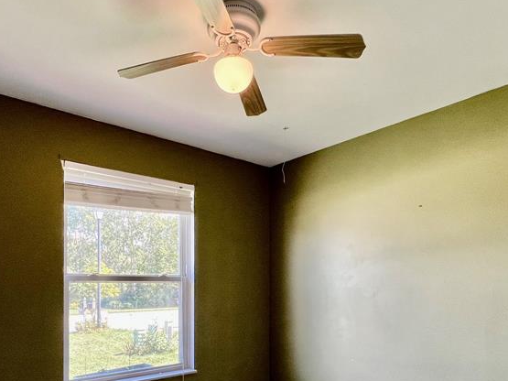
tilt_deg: -0.7
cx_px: 239
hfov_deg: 71.5
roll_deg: +0.4
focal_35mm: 24
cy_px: 283
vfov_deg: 54.3
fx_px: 352
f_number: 1.8
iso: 100
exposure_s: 1/120
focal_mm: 1.57
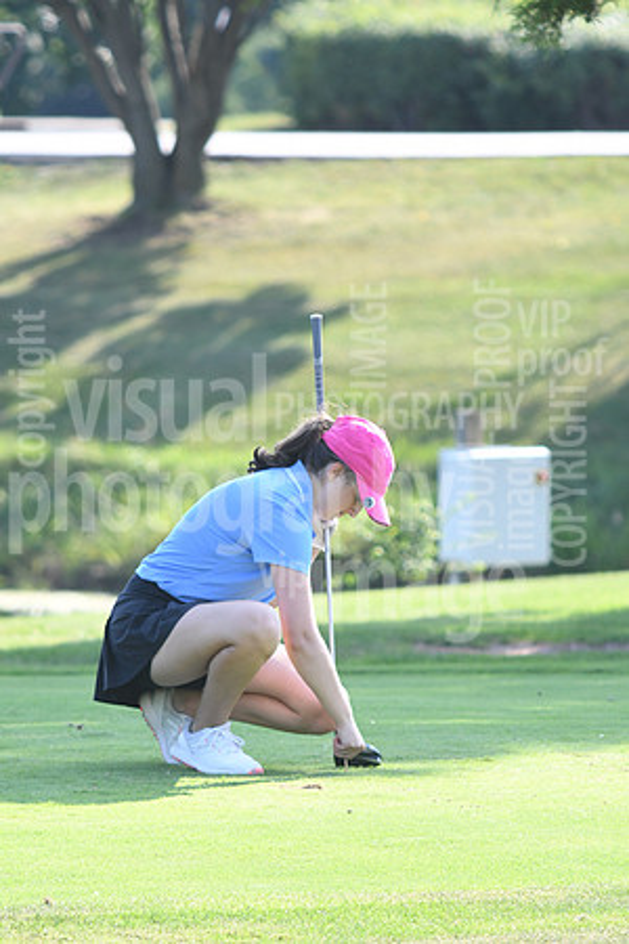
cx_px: 314
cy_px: 472
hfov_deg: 2.8
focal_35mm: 495
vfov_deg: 4.2
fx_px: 12972
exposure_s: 1/800
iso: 800
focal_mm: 330
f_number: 6.3
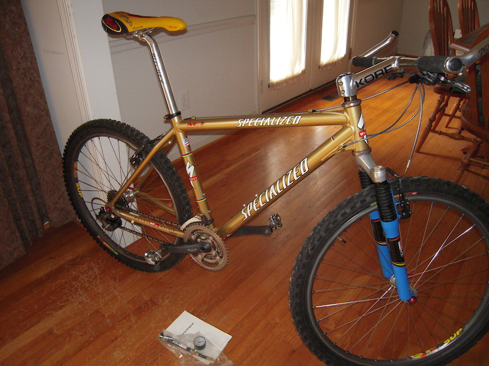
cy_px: 183
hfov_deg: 63.4
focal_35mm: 28
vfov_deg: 49.7
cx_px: 244
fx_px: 396
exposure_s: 1/25
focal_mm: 5
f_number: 2.7
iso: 400
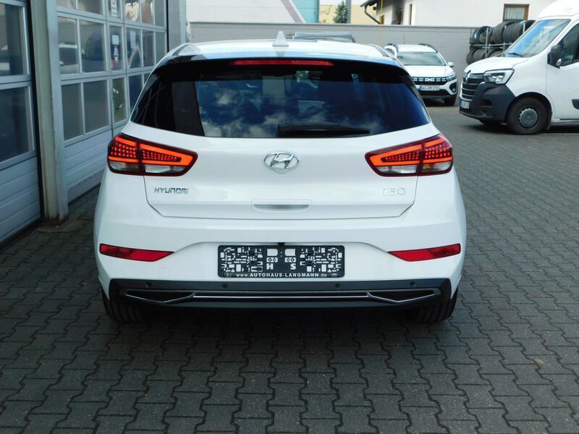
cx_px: 290
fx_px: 669
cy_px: 217
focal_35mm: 40
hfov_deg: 46.8
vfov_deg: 36.0
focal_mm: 7.1
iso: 125
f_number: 3.6
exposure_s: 1/400
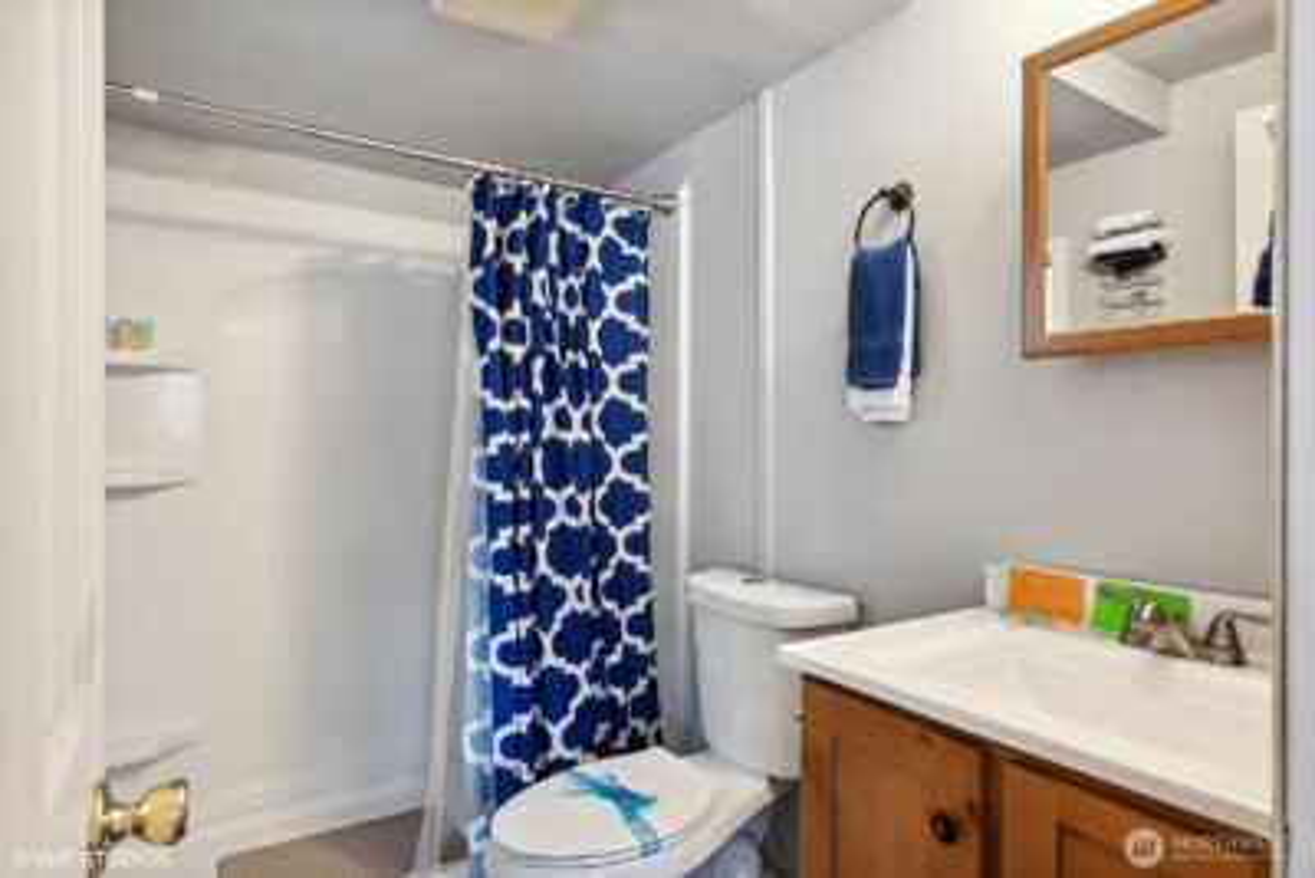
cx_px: 658
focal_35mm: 20
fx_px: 731
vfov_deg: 62.0
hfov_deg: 84.0
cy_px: 439
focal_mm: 20
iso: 200
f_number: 8
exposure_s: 1/8
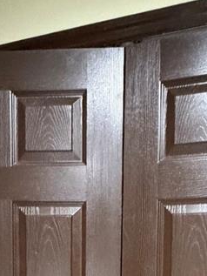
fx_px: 422
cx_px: 125
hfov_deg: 27.5
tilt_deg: -4.0
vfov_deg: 31.6
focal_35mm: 53
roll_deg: -2.4
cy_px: 312
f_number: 2.2
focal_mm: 2.22
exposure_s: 1/40
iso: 1600
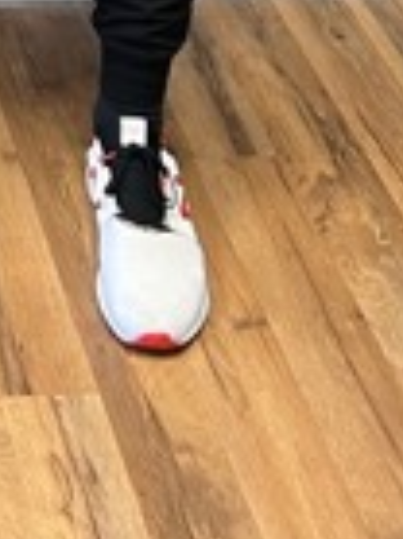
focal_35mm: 131
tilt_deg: -10.5
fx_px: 2037
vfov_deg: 12.1
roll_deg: +0.7
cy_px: -760
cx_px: -300
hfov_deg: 10.7
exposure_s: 1/60
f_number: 1.5
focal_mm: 5.7
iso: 125
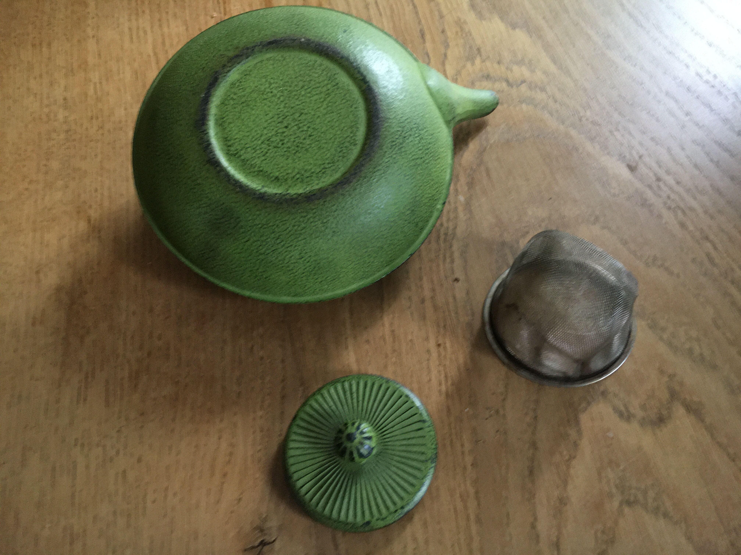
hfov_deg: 61.7
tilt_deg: -60.5
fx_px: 621
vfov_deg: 48.2
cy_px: 278
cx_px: 370
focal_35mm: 29
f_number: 2.2
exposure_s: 1/17
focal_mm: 4.15
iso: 250
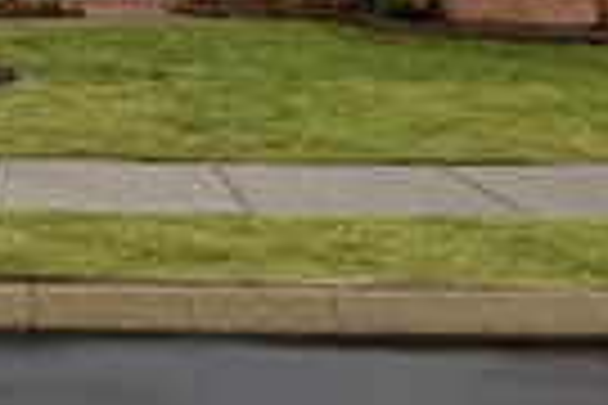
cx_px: 14
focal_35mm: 74
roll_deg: +1.0
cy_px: -108
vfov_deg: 17.4
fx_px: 1250
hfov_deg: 26.1
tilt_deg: +2.1
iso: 80
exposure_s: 1/1618
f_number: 1.78
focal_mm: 6.76
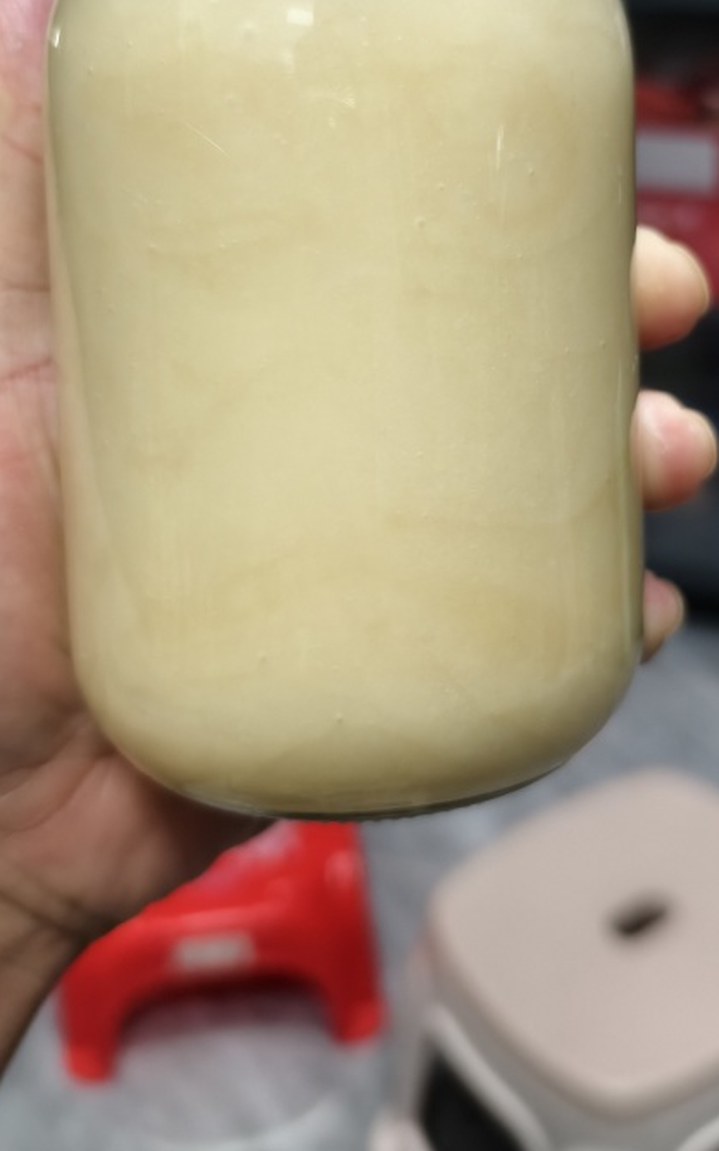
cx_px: 426
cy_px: 367
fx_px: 1222
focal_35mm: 39
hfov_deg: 32.7
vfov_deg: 49.3
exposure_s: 1/100
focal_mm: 5.6
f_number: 1.57
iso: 502
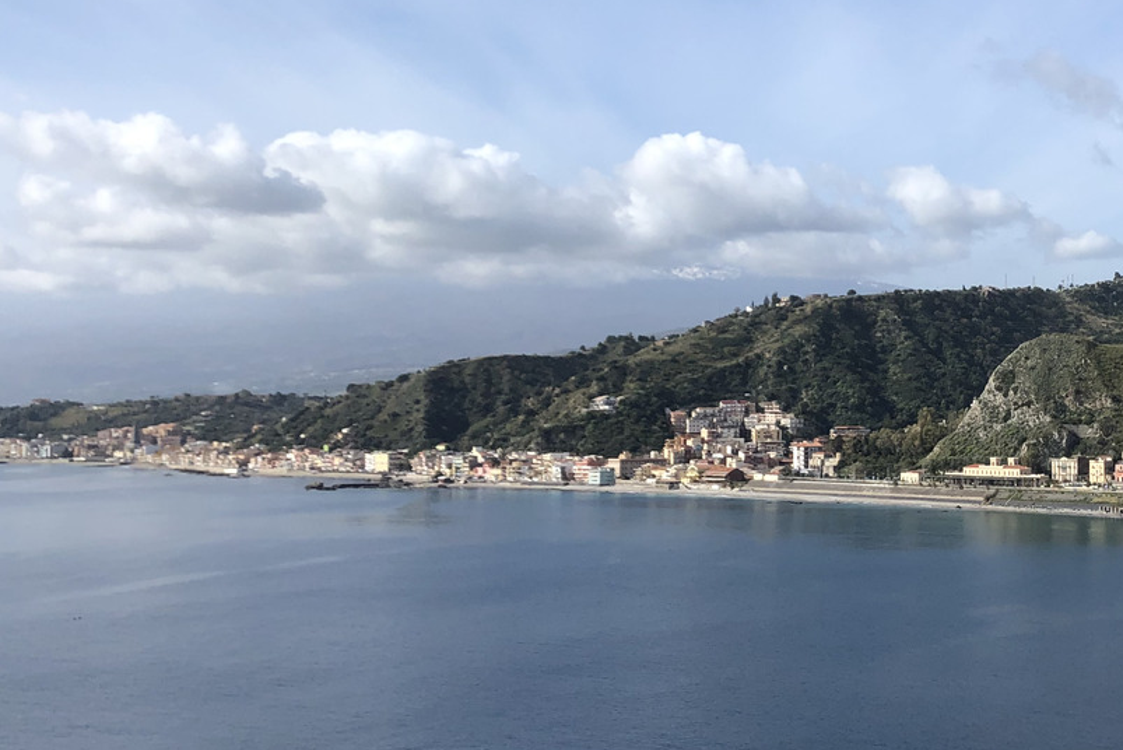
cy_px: 374
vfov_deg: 23.4
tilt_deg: +1.3
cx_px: 973
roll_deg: +1.0
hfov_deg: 33.0
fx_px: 1810
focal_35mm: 58
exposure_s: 1/2525
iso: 20
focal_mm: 4
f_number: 1.8
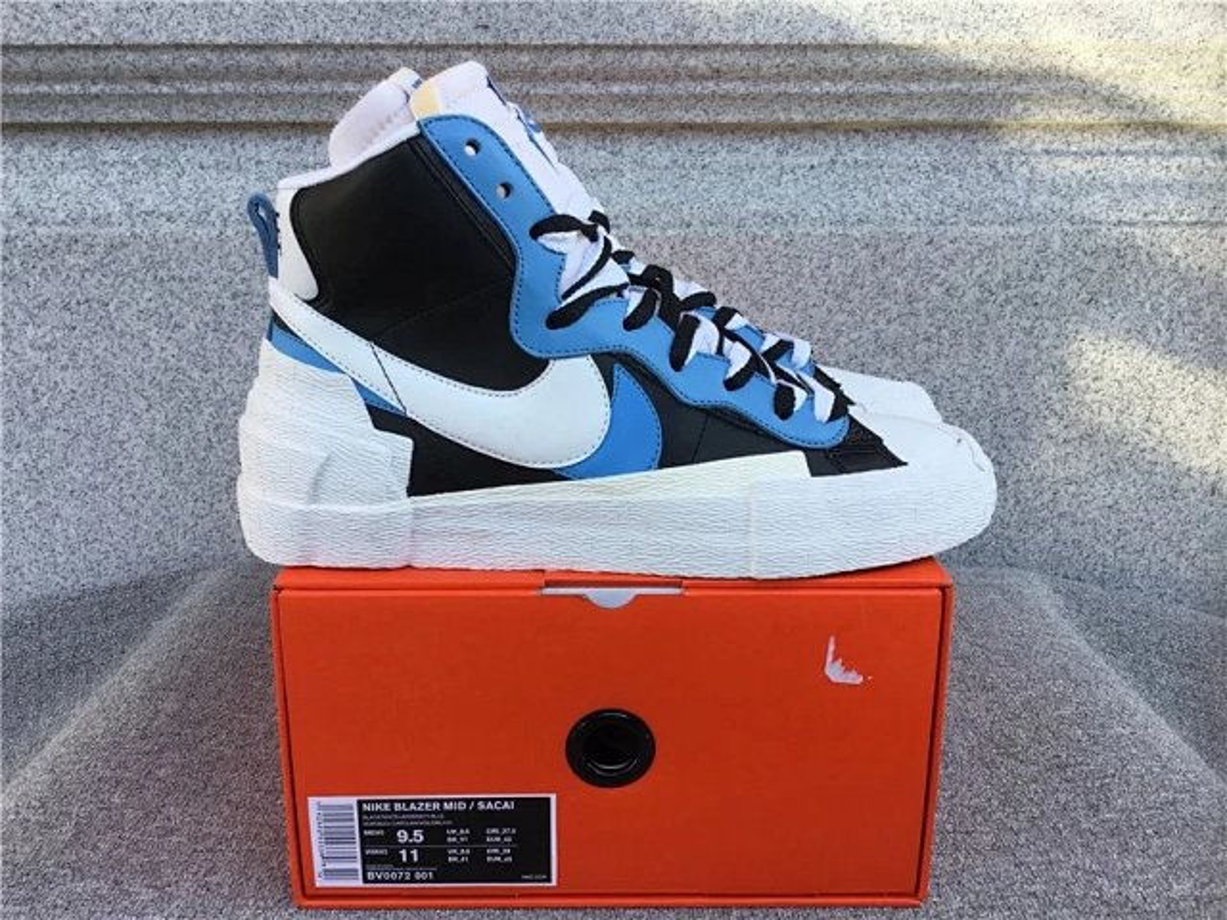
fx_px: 1099
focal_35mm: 31
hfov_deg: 58.4
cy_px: 460
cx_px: 614
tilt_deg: -14.6
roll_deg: +0.9
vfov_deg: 45.4
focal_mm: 3.3
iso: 25
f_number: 2.4
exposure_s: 1/188
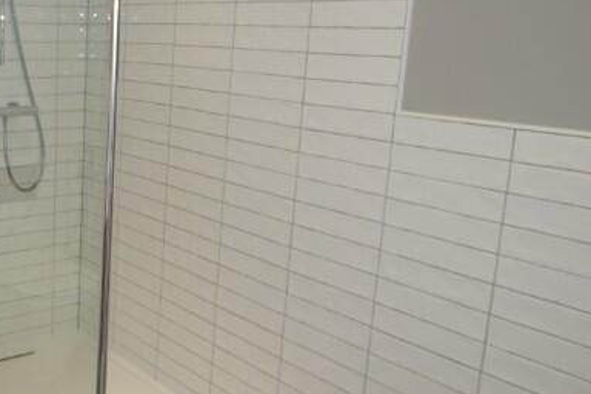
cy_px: 145
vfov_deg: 33.2
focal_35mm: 40
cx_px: 38
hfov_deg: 43.4
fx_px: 657
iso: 200
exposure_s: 1/60
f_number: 4
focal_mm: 10
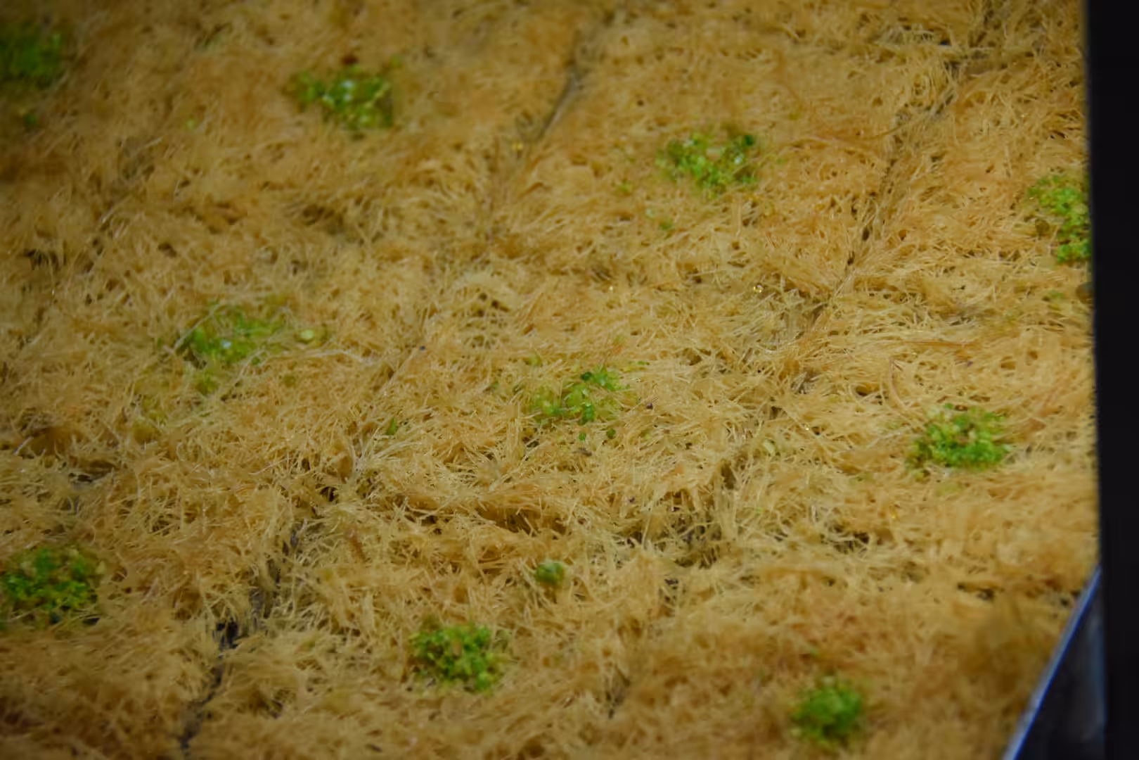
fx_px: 9491
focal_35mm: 300
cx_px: 570
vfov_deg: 4.6
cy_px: 380
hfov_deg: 6.9
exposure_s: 1/2000
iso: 2500
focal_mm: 200
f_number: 5.6
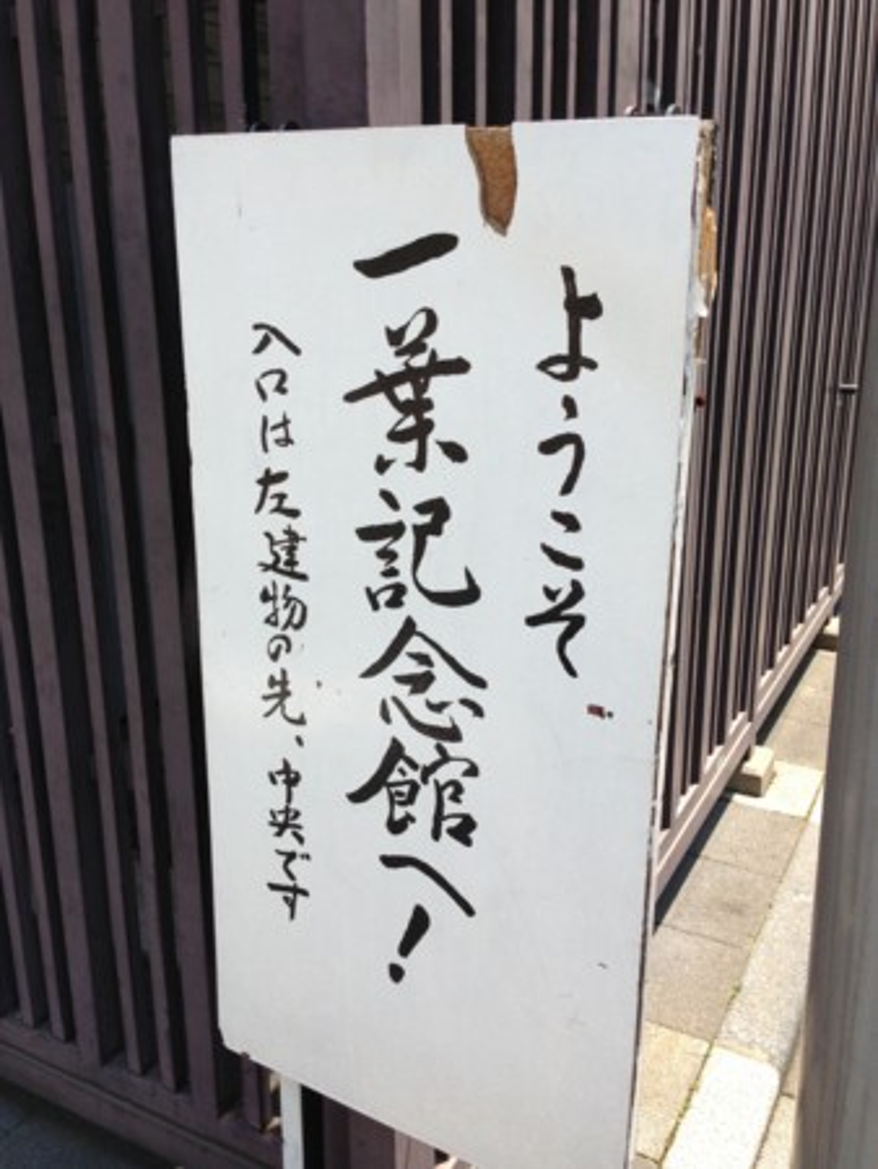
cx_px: 439
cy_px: 584
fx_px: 1115
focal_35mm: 33
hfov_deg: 43.0
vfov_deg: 55.3
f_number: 2.4
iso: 50
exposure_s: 1/669
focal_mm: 4.13
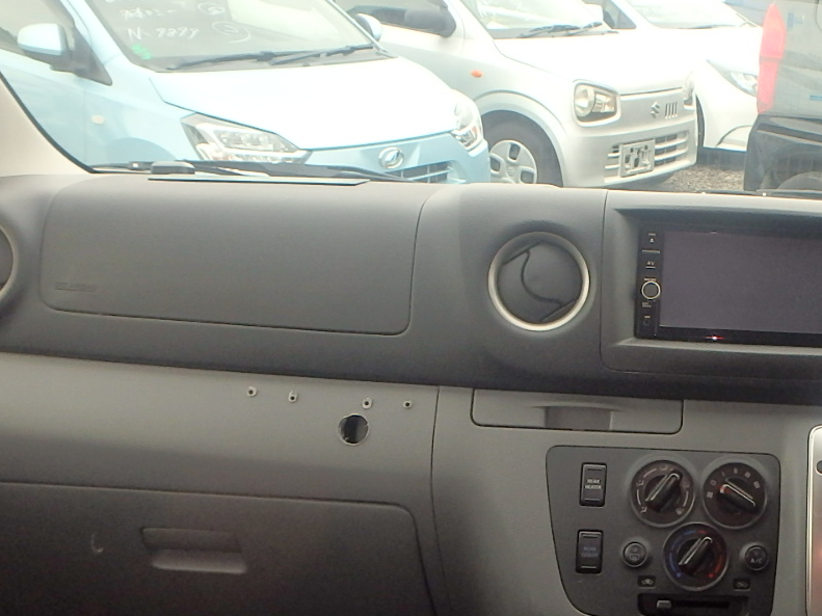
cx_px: 813
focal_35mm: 51
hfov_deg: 34.3
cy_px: 336
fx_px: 1211
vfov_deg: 28.5
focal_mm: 3.7
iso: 125
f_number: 3.5
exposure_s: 1/250
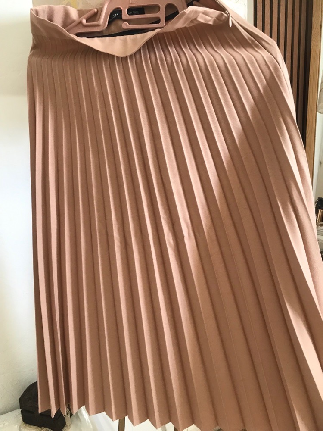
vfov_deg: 63.4
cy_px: 216
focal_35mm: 28
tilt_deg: -14.7
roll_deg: +5.2
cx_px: 162
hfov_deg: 49.7
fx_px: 348
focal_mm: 3.99
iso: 50
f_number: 1.8
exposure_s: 1/17
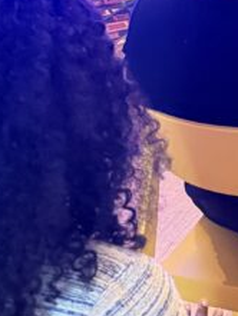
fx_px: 1017
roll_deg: +0.5
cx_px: 370
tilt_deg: +0.3
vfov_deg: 14.8
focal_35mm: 111
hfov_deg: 12.6
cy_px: -296
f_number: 1.78
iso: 1250
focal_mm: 6.76
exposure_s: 1/30
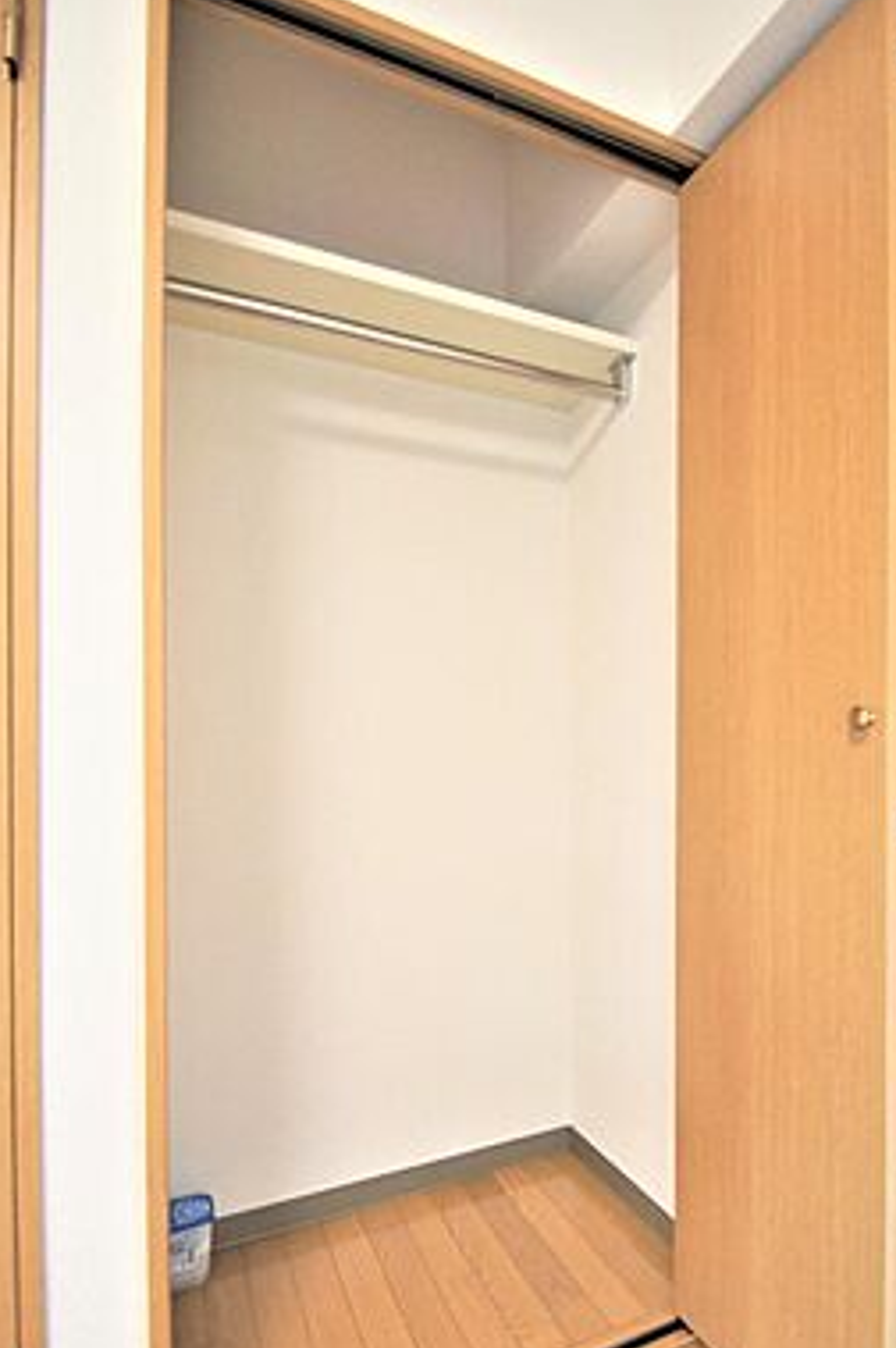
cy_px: 740
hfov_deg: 64.1
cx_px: 521
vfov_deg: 86.7
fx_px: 711
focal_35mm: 19
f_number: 3.5
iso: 250
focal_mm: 10
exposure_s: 1/30
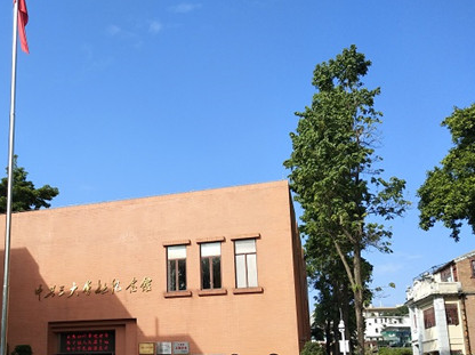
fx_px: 548
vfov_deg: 35.0
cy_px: 272
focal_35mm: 40
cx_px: 121
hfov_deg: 45.3
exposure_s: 1/1062
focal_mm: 3.88
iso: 50
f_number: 2
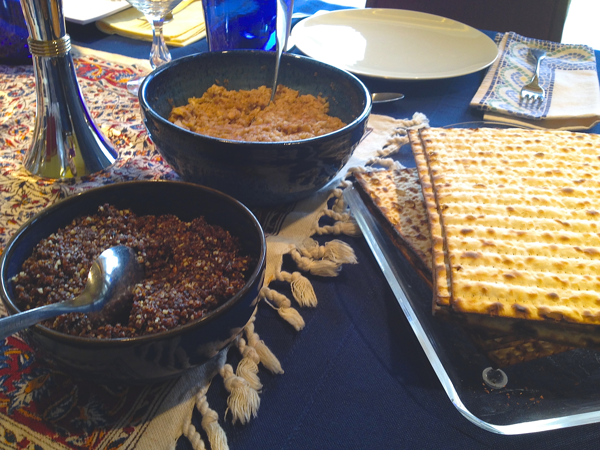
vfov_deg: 40.7
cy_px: 225
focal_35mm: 35
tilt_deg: -37.5
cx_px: 300
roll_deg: -3.1
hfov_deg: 52.6
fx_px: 607
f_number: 2.4
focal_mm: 4.28
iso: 50
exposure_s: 1/20
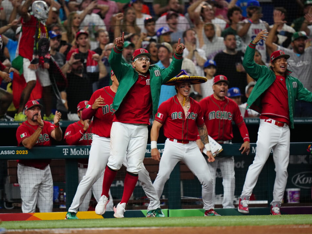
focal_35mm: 434
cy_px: 117
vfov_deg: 3.4
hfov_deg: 4.6
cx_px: 158
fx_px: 3912
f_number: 2.8
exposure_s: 1/2500
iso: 3200
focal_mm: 400
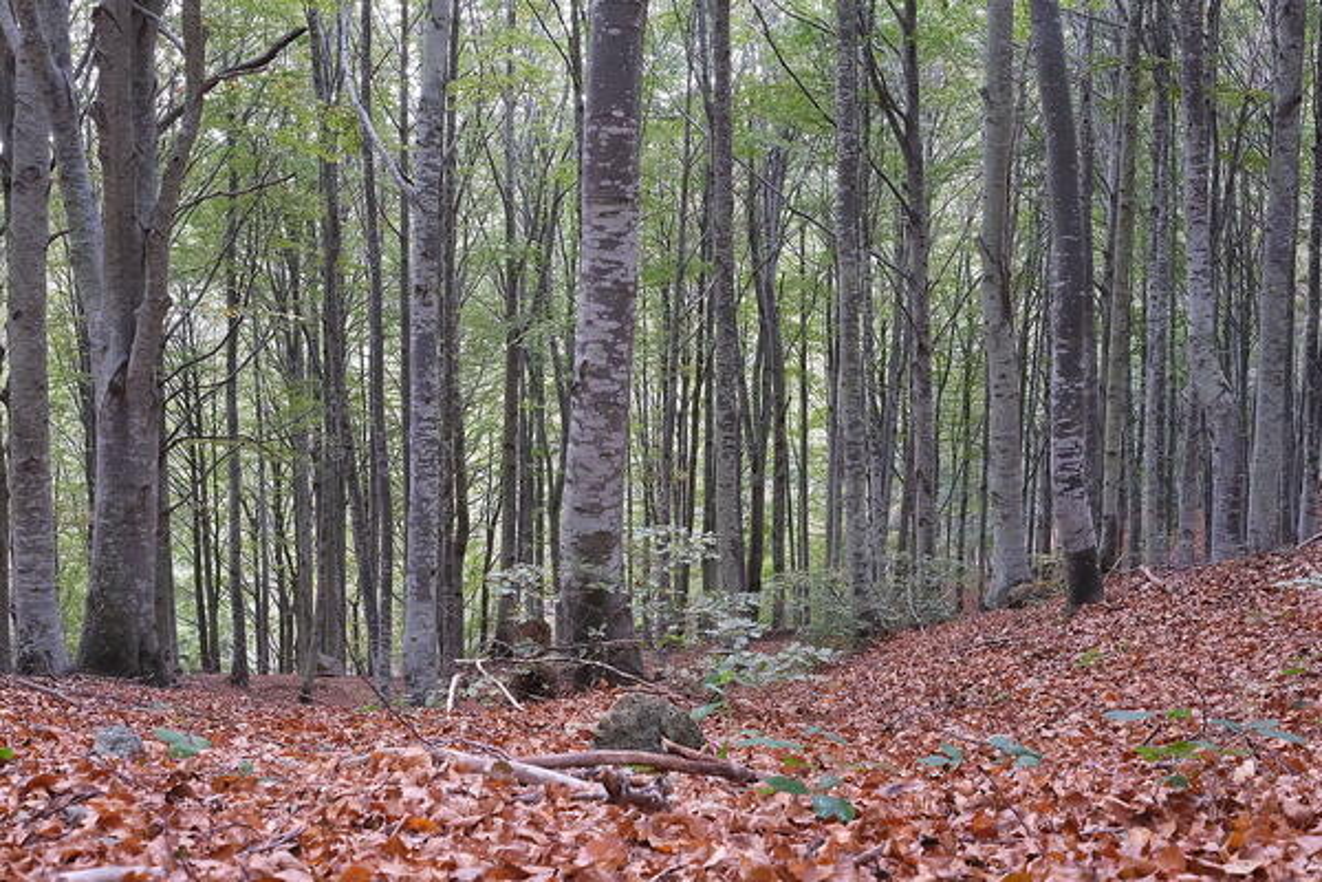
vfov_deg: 32.6
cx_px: 661
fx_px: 1505
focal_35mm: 41
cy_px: 441
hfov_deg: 47.4
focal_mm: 27
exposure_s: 1/100
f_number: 8
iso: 2500
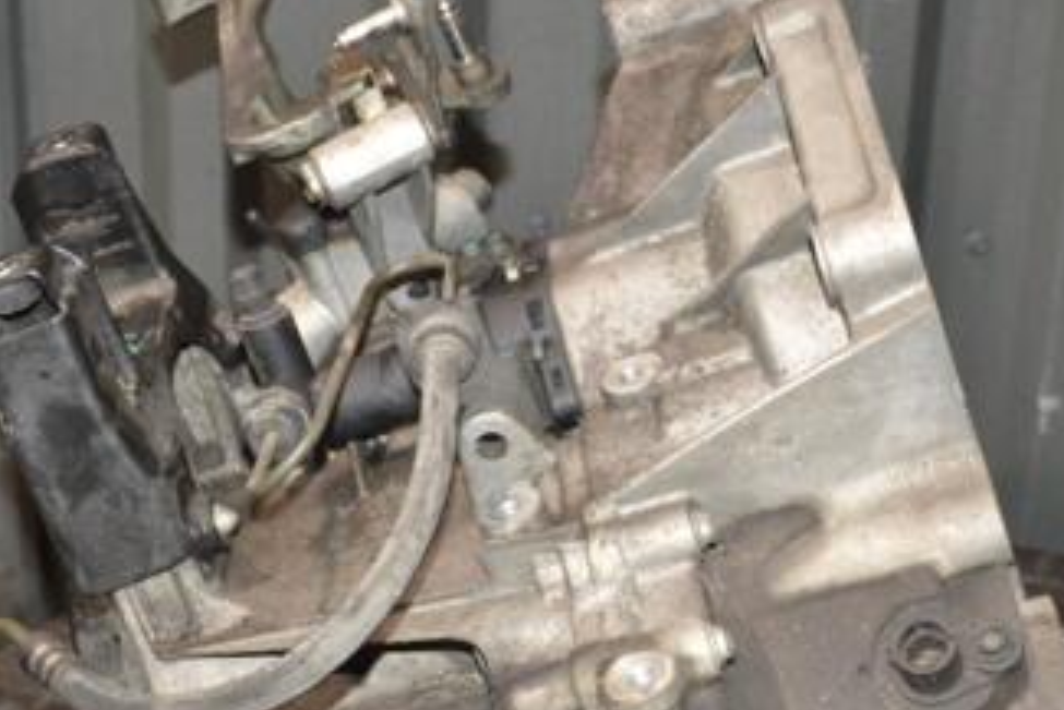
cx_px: 557
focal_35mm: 83
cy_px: 540
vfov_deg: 16.4
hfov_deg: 24.5
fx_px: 2454
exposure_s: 1/60
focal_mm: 30
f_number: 5
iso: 800
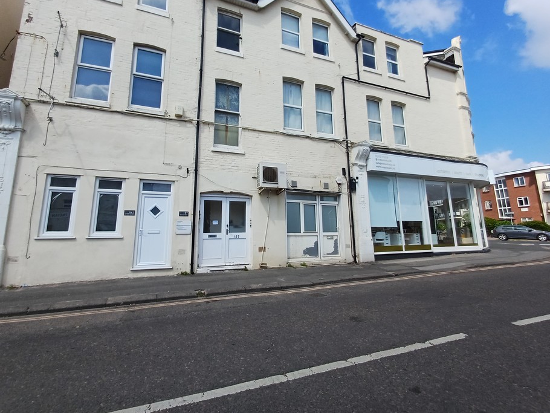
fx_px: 286
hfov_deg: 87.7
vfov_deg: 71.4
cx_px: 261
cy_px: 182
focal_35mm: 18
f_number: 2.2
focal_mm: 1.64
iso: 40
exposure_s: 1/1227
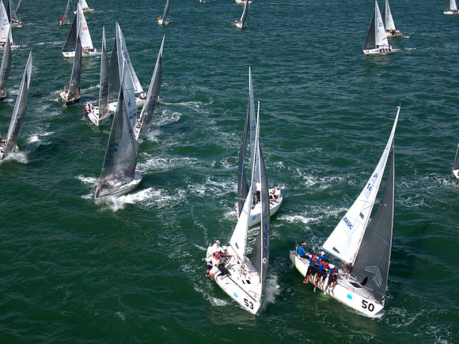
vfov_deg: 30.3
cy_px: 172
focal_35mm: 48
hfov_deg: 39.7
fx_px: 636
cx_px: 230
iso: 100
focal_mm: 8.6
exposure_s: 1/1250
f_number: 3.8
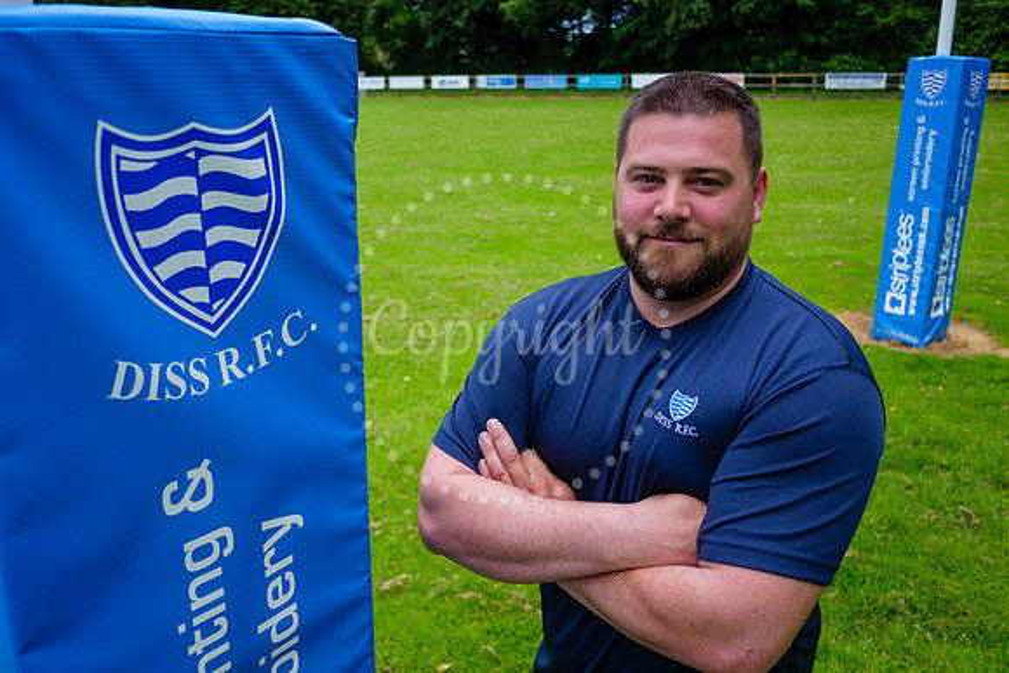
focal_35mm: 30
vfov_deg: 43.4
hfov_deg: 61.6
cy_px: 336
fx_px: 846
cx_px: 504
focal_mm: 14
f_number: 2.5
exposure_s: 1/640
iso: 200
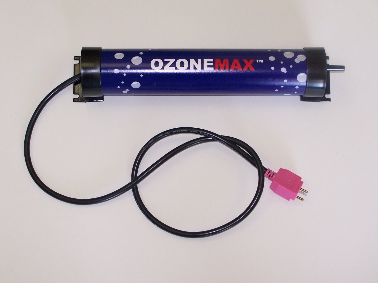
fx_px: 895
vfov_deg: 18.0
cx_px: 189
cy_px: 142
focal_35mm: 82
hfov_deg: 23.8
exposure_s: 1/80
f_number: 3.2
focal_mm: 13.7
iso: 140
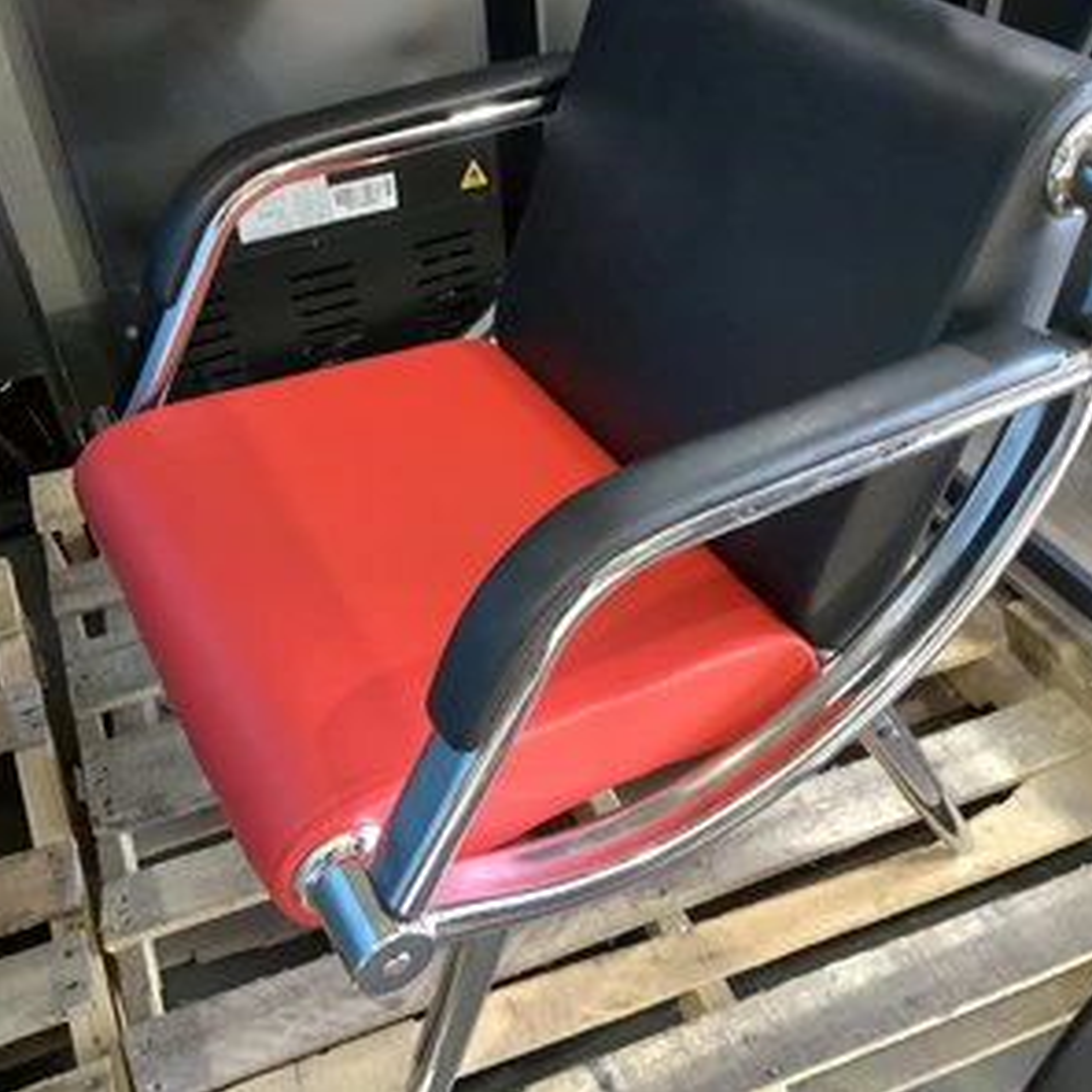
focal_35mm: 37
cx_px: 550
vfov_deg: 44.9
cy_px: 546
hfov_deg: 44.9
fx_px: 1321
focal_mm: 3.3
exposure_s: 1/60
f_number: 2.4
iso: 250
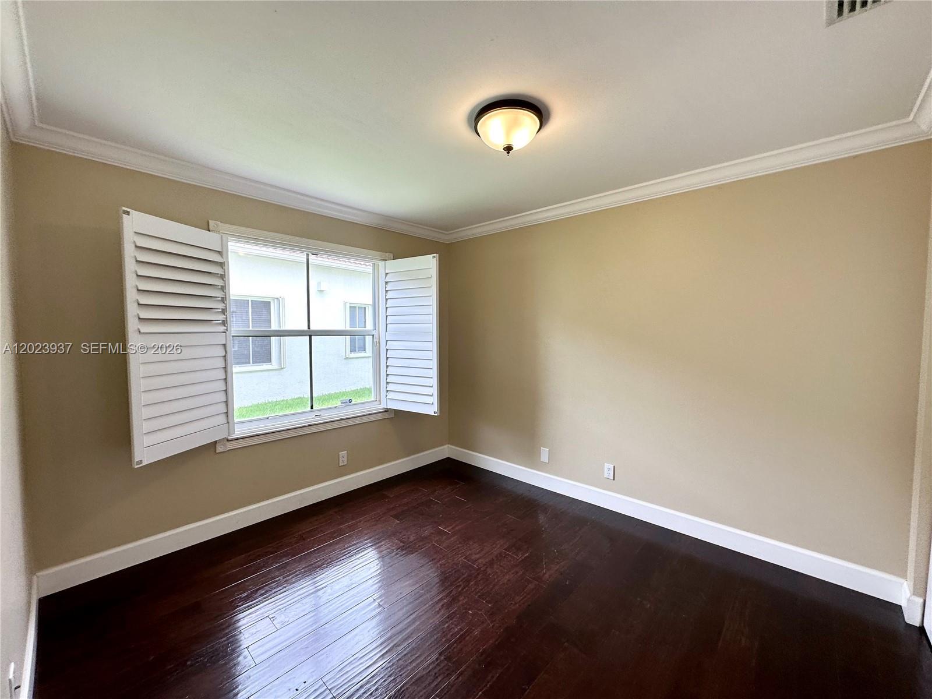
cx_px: 466
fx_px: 377
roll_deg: -1.6
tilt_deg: -5.3
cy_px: 350
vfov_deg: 85.7
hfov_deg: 102.1
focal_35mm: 14
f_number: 2.2
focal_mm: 2.22
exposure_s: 1/120
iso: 50
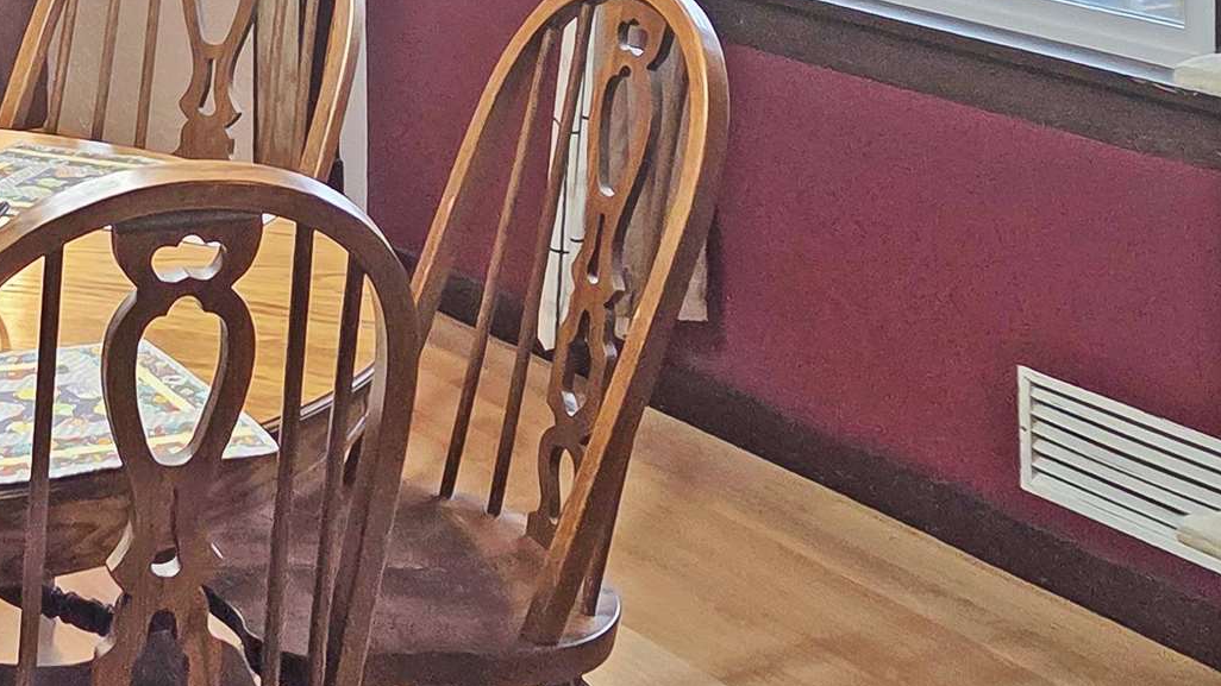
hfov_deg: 26.0
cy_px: 120
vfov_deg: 16.0
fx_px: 2428
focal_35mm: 75
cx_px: -130
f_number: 1.8
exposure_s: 1/120
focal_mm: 5.4
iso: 320
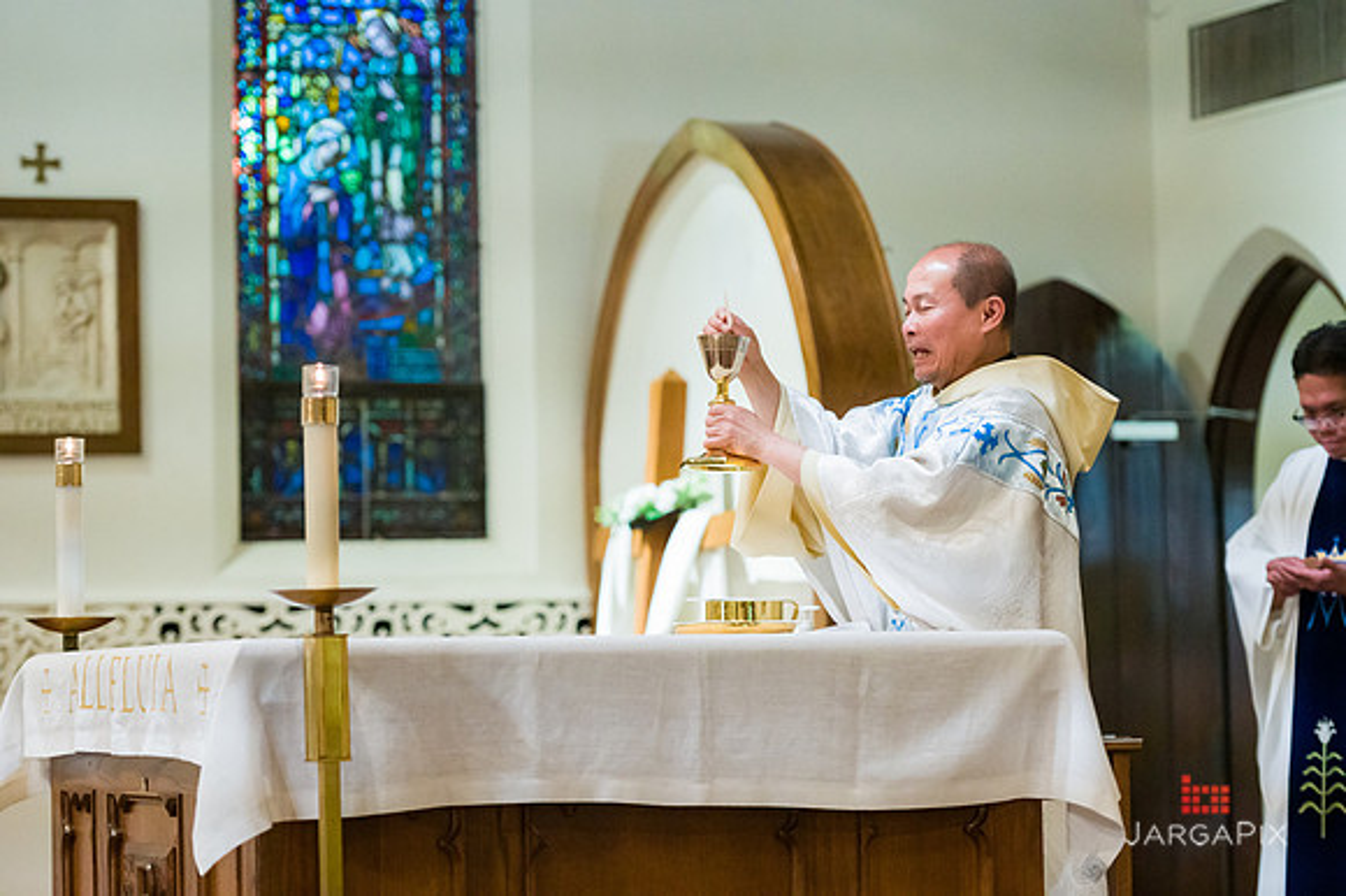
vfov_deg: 11.8
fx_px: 4334
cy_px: 448
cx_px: 673
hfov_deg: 17.7
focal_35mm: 116
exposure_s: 1/250
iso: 6400
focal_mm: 116
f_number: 3.2
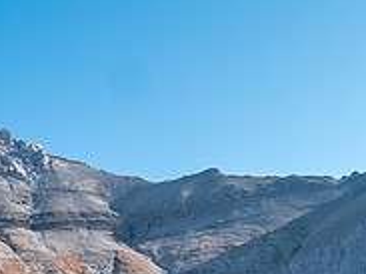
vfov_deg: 17.2
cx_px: -40
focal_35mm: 76
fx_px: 803
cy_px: 427
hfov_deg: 24.0
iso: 200
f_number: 8
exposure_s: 1/125
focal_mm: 12
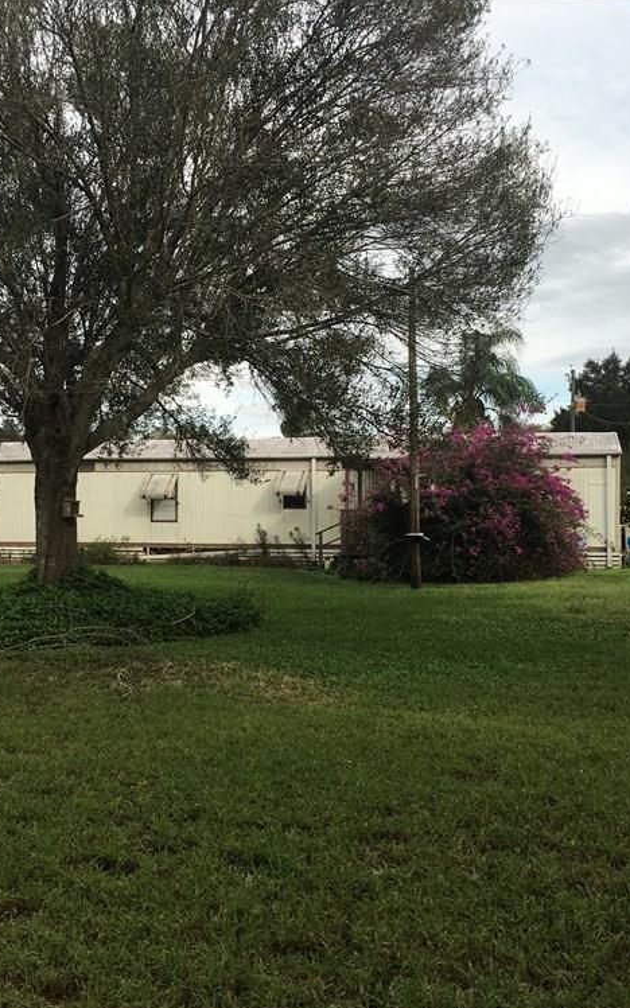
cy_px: 511
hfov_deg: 30.4
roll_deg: -1.0
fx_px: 1154
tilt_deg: +1.6
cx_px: 238
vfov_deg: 47.2
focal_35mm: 42
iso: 25
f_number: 2.2
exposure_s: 1/582
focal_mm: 4.15
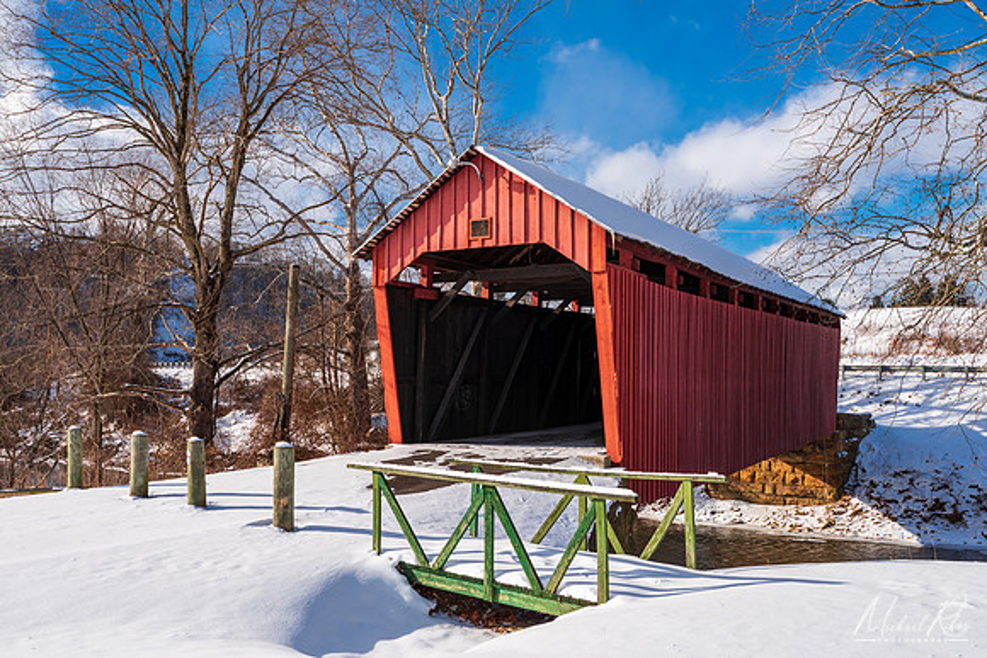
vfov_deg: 42.3
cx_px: 494
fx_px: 850
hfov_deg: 60.3
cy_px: 329
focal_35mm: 31
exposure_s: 1/180
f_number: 11
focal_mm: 31
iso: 100
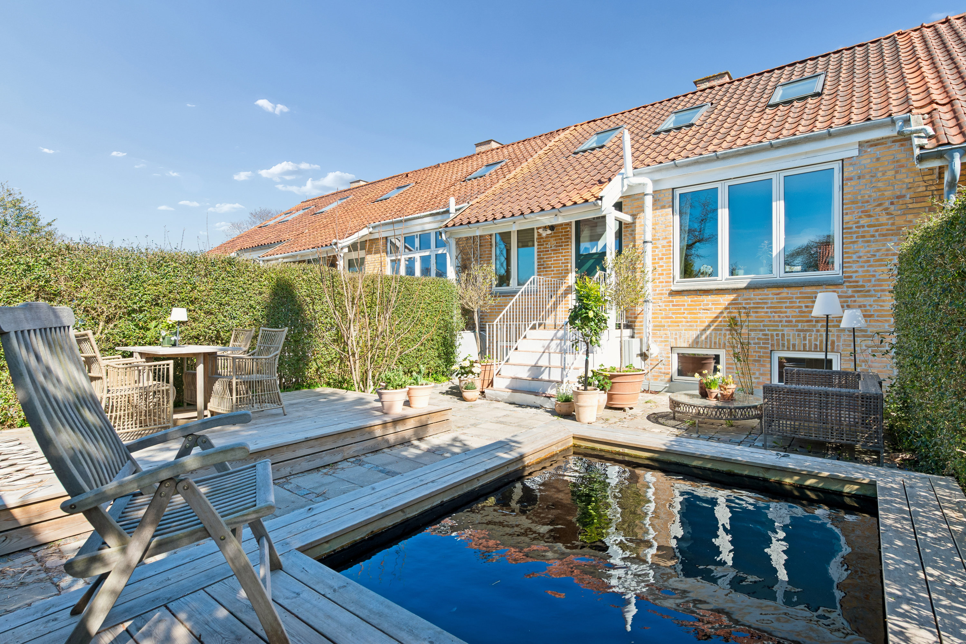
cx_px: 483
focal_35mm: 18
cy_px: 322
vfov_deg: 67.4
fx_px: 483
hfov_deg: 90.0
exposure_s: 1/100
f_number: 11
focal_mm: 18
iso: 200
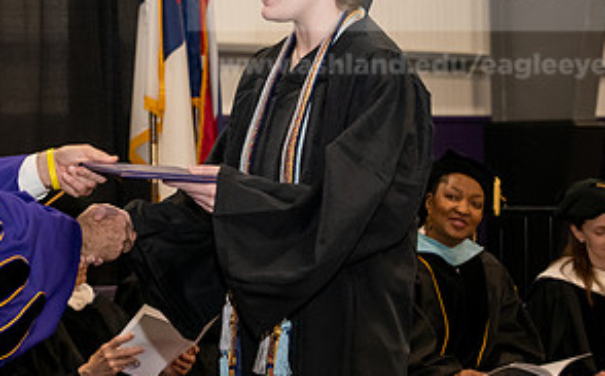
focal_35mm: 141
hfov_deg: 14.8
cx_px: 126
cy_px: 108
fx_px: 2322
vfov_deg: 9.3
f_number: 5.6
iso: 2500
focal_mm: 70
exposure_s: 1/200
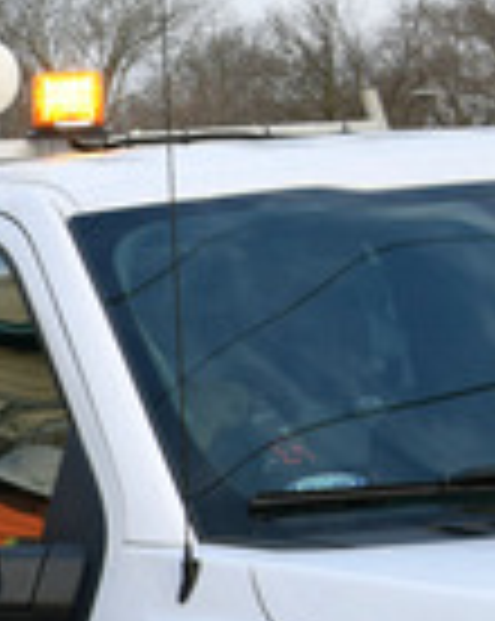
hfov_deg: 8.8
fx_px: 2937
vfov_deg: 11.9
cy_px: 691
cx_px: -652
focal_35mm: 160
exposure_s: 1/250
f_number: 8
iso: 400
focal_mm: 28
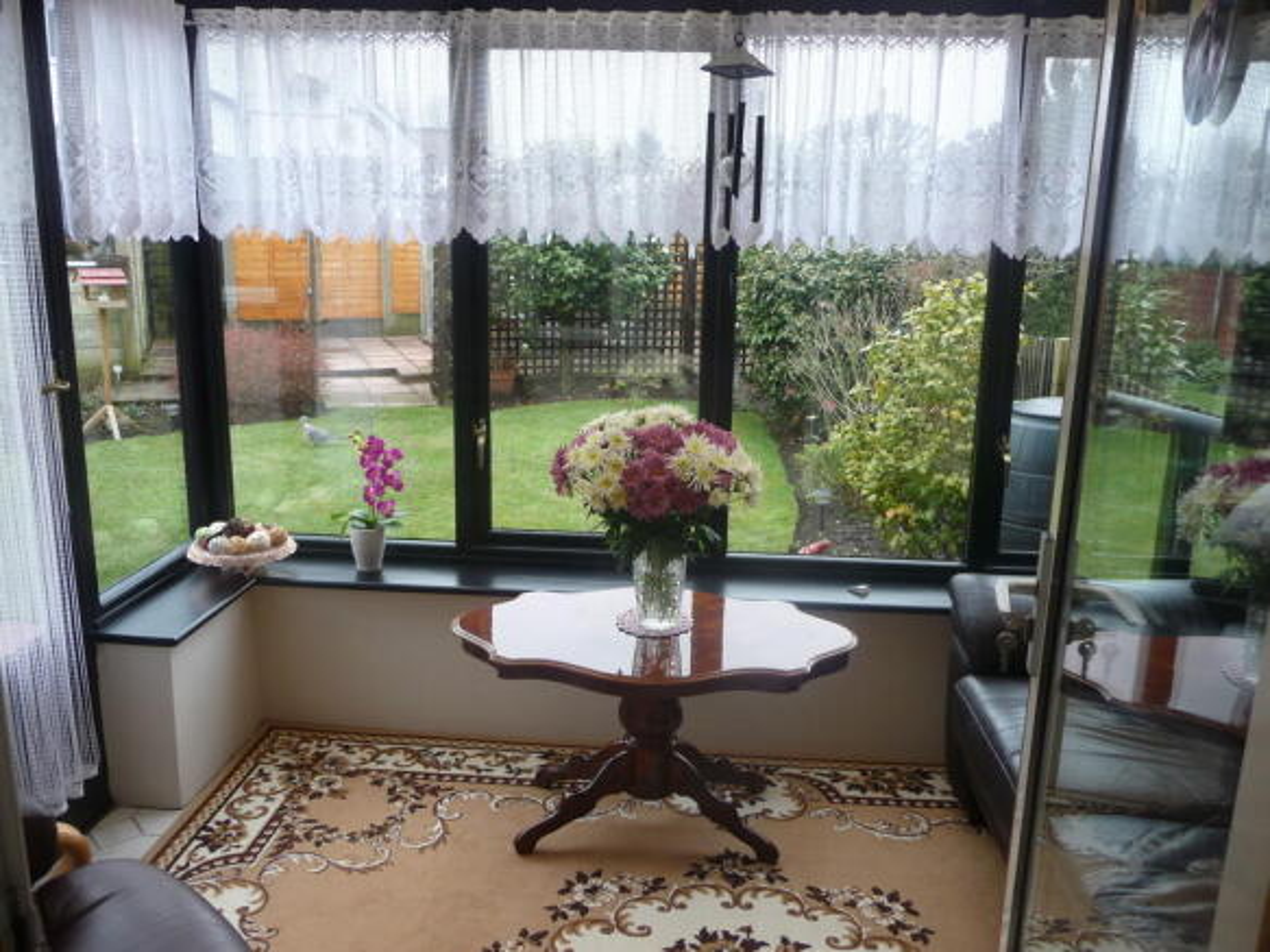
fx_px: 1027
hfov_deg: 63.5
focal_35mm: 28
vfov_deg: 49.7
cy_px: 476
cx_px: 635
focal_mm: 4.7
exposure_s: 1/60
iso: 100
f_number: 3.3
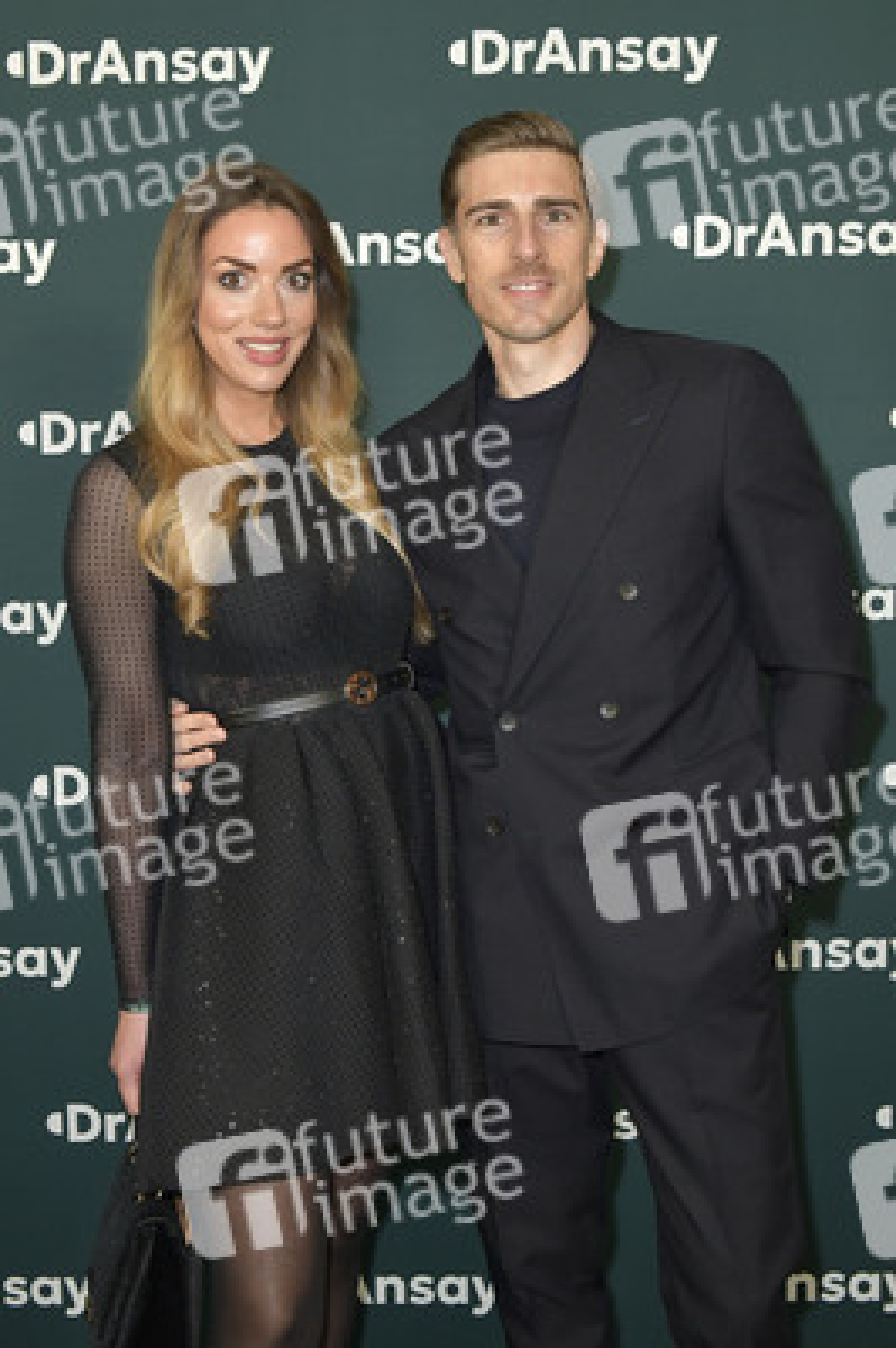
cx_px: 448
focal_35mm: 40
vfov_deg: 48.5
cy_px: 674
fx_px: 1496
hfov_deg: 33.3
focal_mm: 40
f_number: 6.3
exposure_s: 1/250
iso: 1250
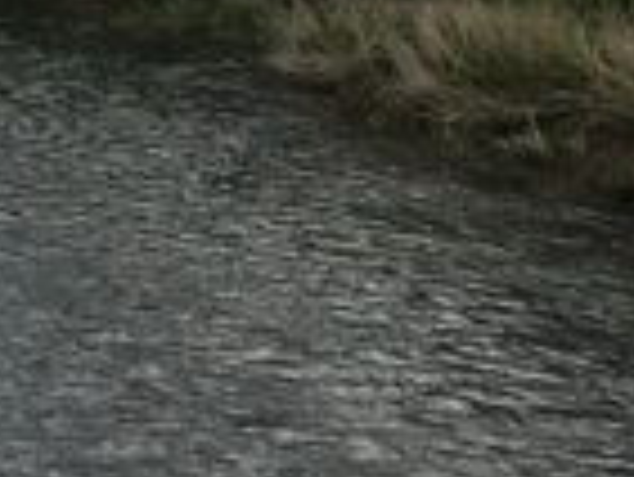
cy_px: -562
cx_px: -1547
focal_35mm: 211
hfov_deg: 7.6
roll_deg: -1.2
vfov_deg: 6.8
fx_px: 3868
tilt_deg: -0.8
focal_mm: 4.15
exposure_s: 1/1202
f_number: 2.2
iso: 25
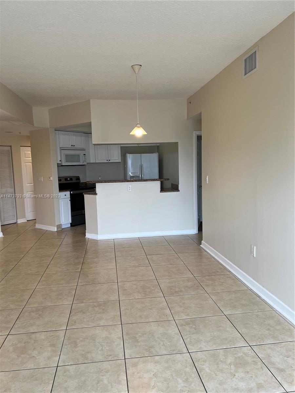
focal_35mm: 26
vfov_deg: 67.3
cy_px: 196
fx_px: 295
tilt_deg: -5.7
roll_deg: +2.2
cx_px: 148
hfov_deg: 53.1
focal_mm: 5.7
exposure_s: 1/120
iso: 64
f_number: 1.5
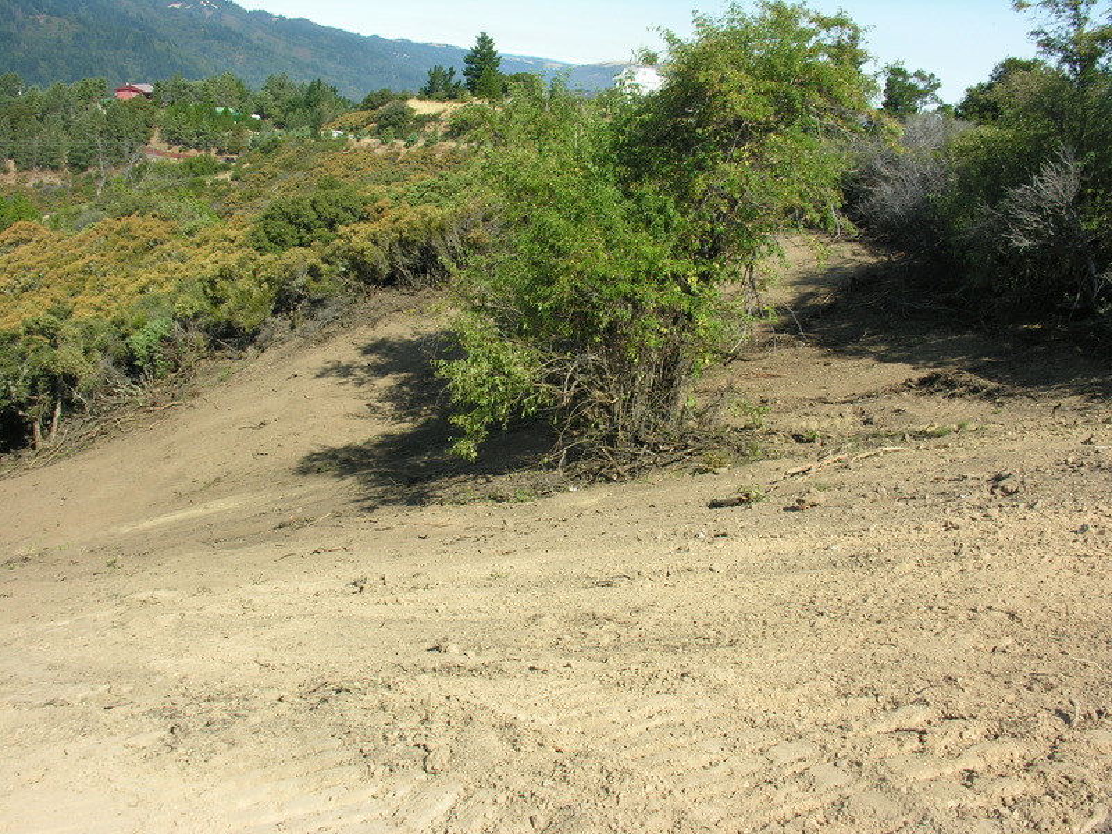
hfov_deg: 52.6
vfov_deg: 40.7
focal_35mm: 35
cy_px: 417
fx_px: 1124
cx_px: 556
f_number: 5.6
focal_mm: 8.9
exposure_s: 1/177
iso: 50
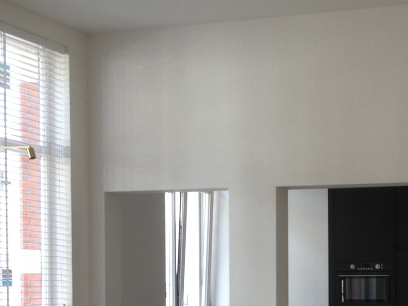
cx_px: 408
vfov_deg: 17.2
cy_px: 301
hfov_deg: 22.4
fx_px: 990
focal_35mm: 84
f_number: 2.4
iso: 64
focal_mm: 4.28
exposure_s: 1/60
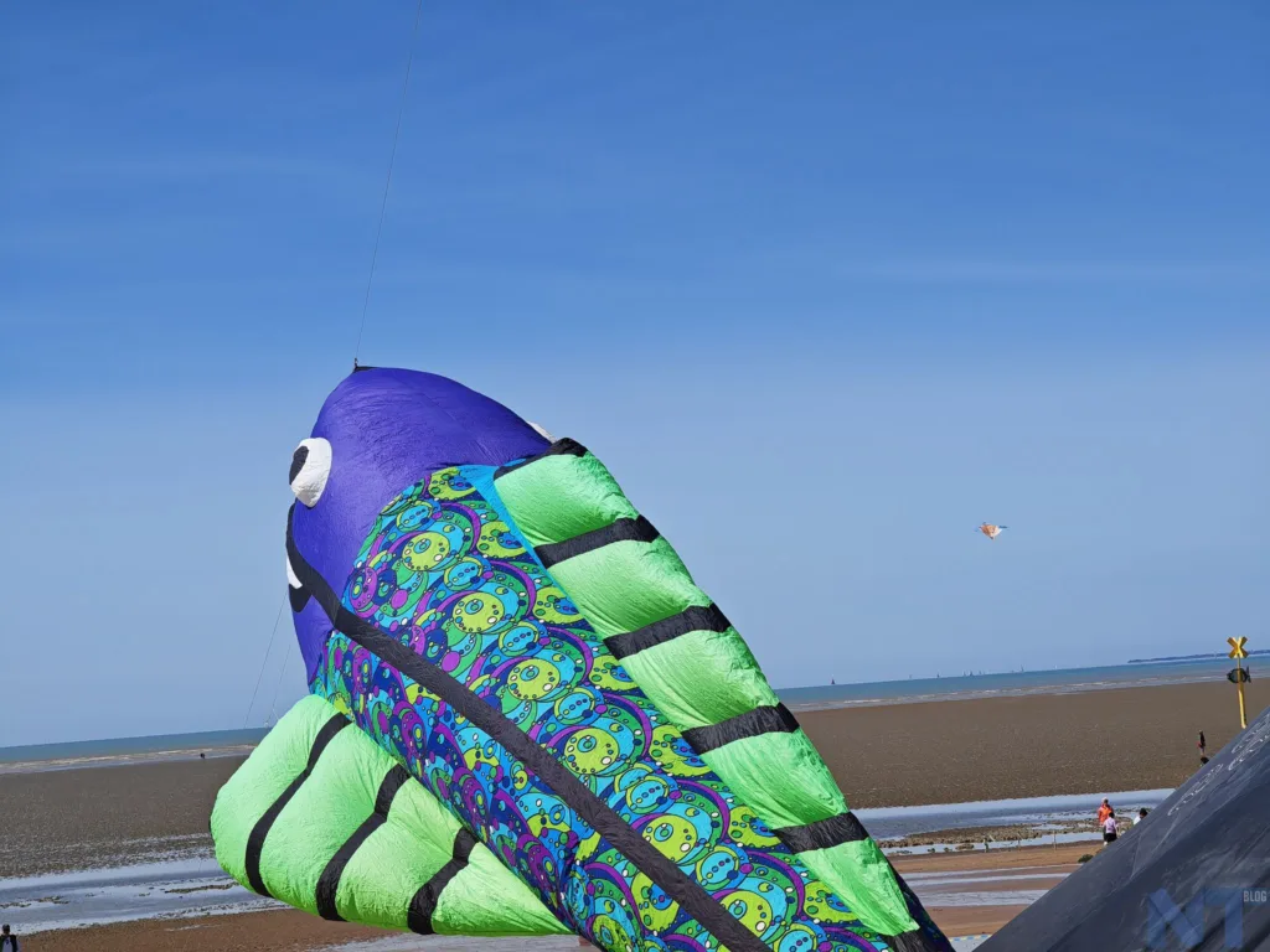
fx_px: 3485
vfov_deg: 15.6
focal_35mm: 95
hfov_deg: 20.7
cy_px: 476
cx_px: 635
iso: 50
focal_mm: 14.92
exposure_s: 1/1226
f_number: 3
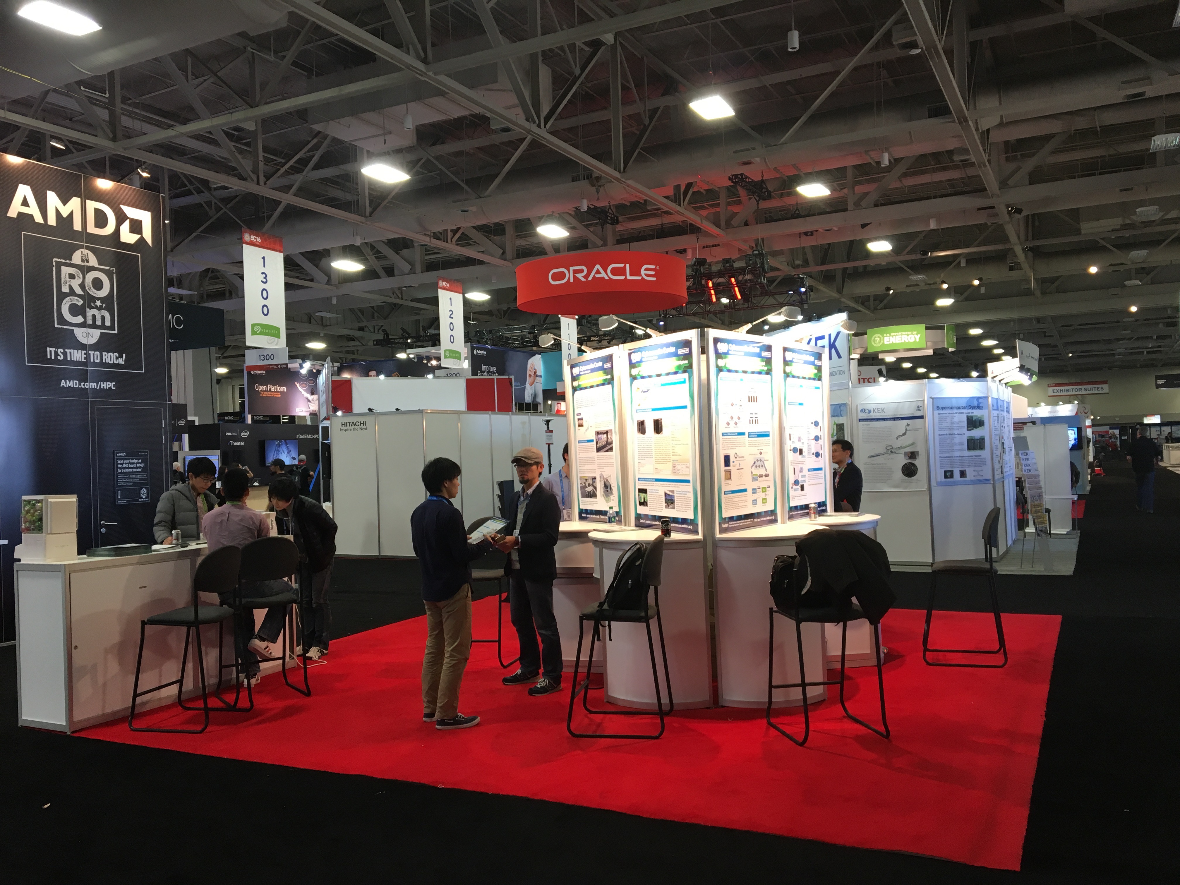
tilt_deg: +0.3
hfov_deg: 61.7
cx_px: 590
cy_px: 442
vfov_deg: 48.2
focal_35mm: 29
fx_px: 989
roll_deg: +1.7
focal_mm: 4.15
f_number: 2.2
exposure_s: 1/30
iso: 64
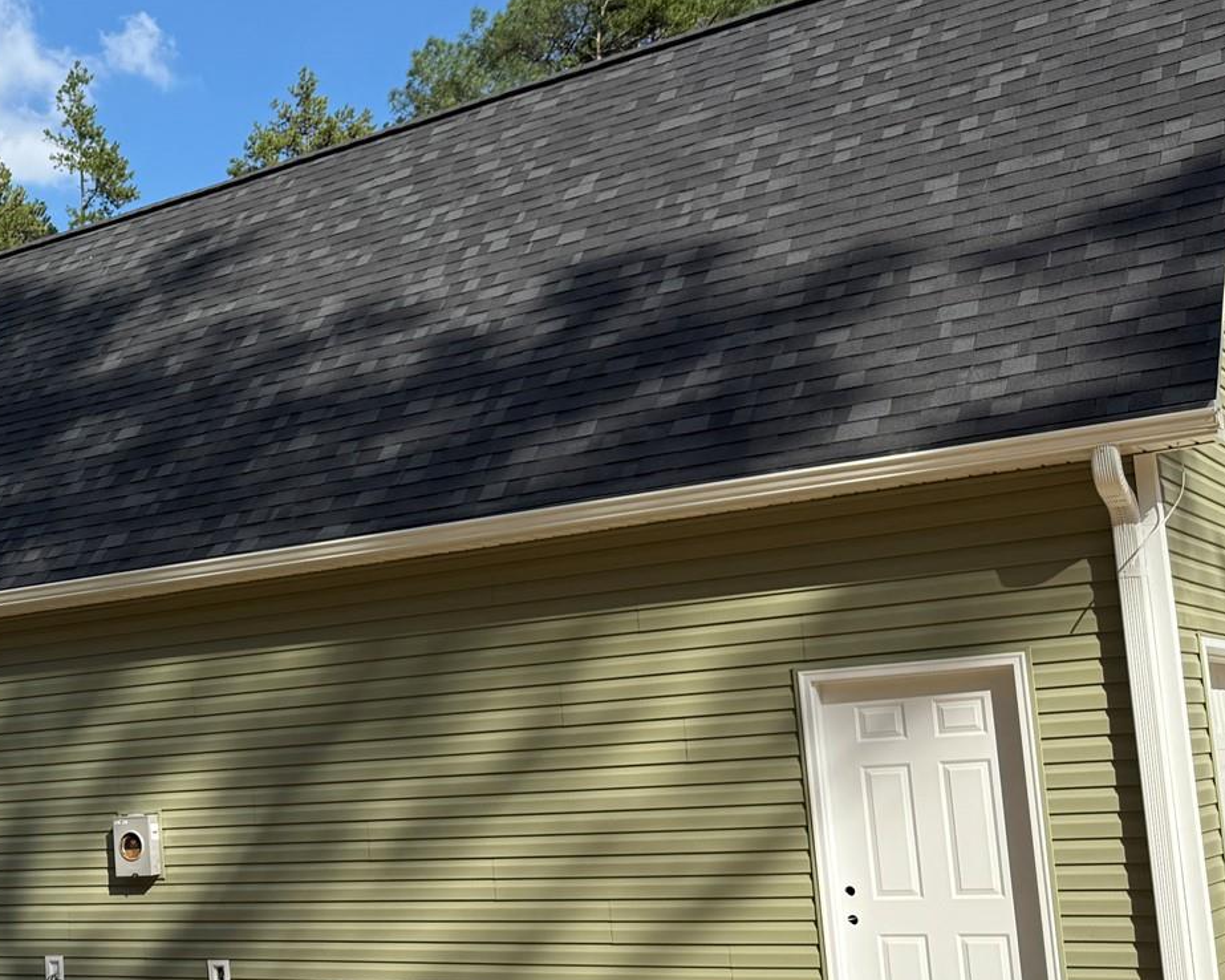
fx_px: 1885
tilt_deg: +6.0
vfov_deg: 29.0
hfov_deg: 32.9
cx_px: -19
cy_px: 612
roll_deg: +2.4
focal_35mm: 52
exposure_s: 1/3584
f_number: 1.78
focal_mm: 6.76
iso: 80
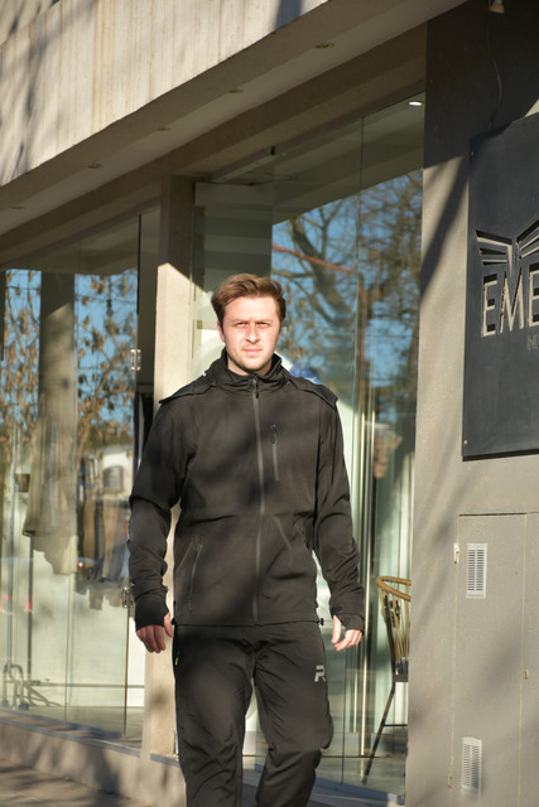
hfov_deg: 10.8
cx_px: 270
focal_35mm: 127
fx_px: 2850
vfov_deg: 16.1
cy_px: 404
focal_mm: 85
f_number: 5.3
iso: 100
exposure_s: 1/400
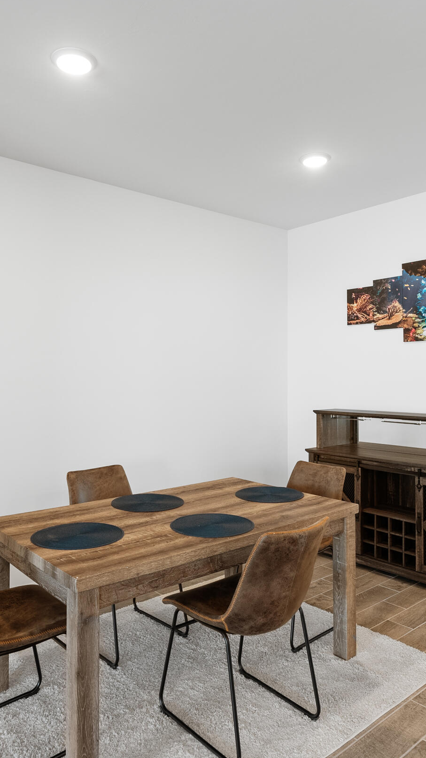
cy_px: 367
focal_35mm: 26
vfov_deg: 71.9
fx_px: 522
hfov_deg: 44.4
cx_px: 204
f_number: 8
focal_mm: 16
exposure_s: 4
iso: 100
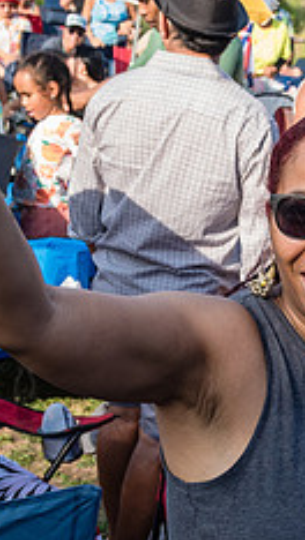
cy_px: 366
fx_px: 1219
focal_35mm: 85
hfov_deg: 14.0
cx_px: 331
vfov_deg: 24.9
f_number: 5
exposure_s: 1/800
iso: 500
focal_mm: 28
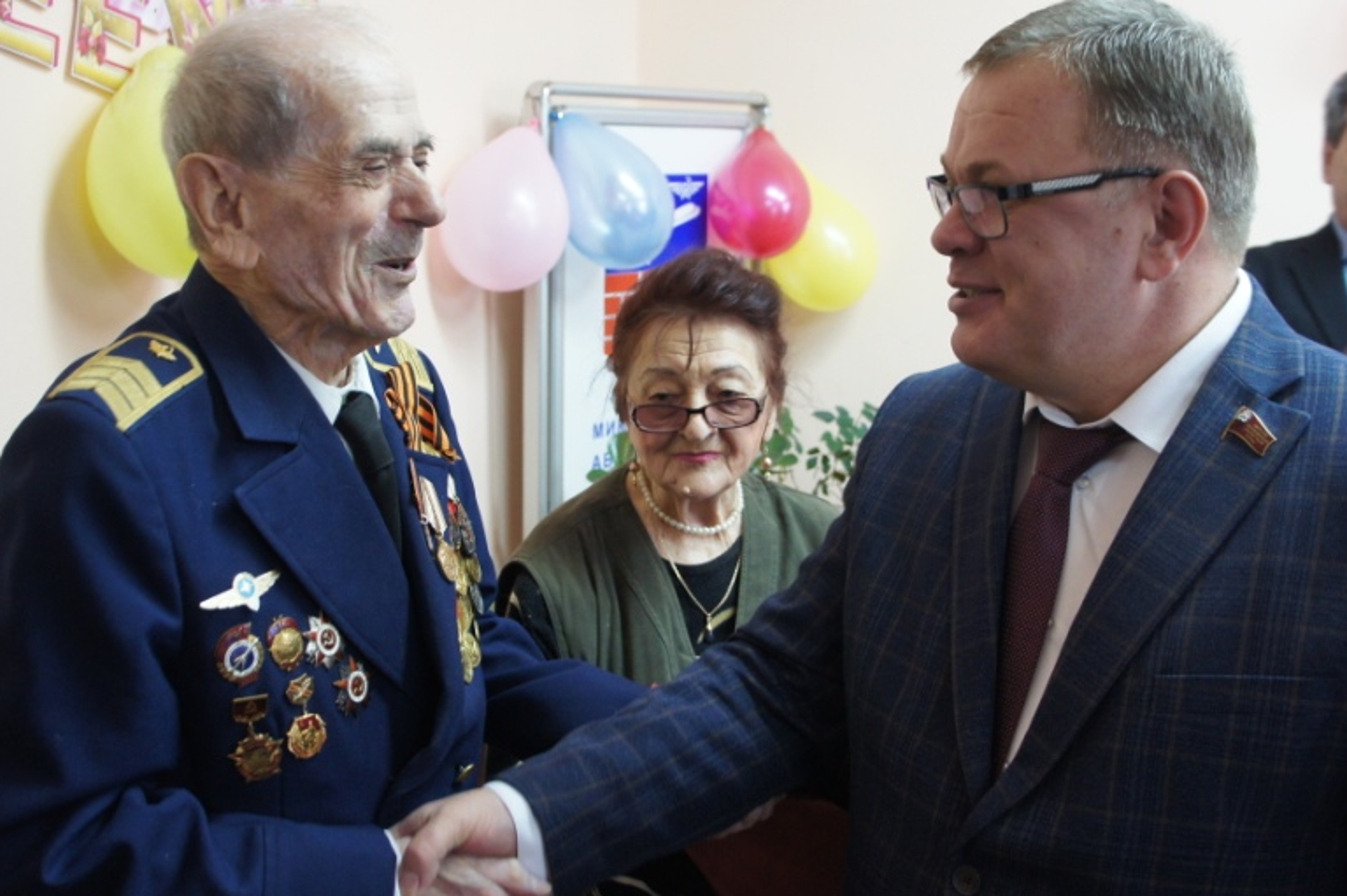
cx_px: 677
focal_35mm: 40
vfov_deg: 33.3
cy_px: 506
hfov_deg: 48.5
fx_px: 1496
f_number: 4
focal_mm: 20
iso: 800
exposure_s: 1/30
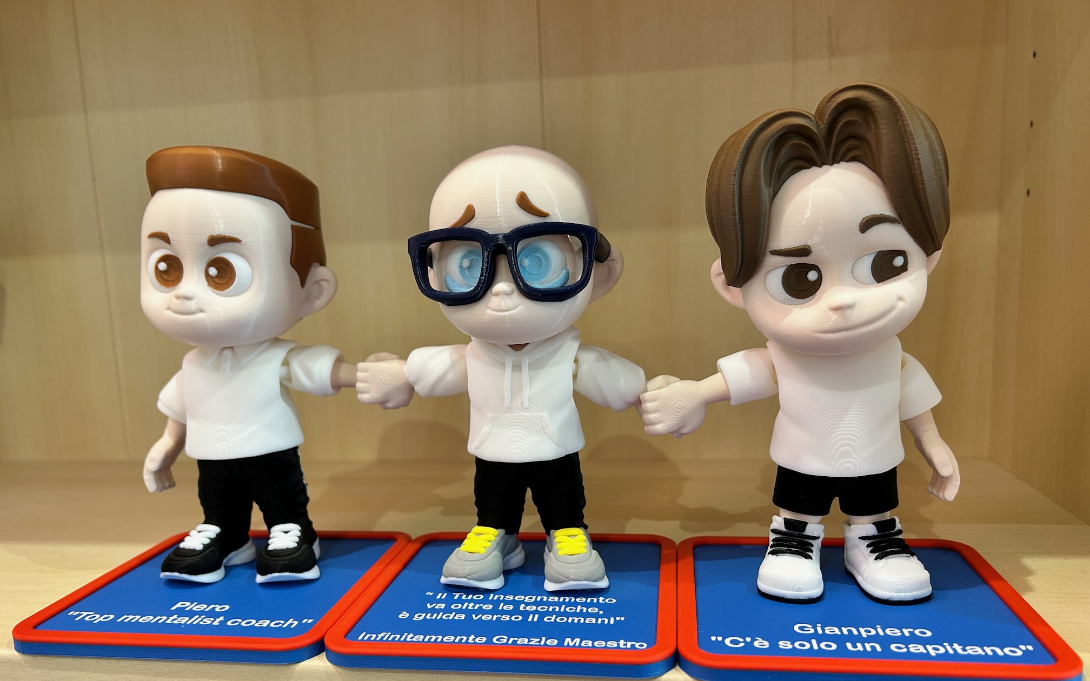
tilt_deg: -9.1
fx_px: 832
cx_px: 539
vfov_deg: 44.4
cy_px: 392
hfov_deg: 66.5
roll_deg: +2.2
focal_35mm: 28
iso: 80
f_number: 1.5
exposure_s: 1/50
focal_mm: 5.7
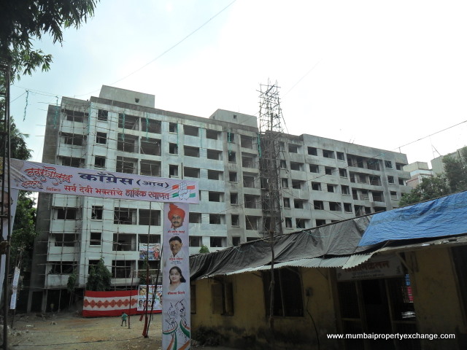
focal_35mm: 27
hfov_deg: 65.3
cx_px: 234
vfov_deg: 51.4
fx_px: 364
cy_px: 175
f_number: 3.5
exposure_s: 1/750
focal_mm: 4.9
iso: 100
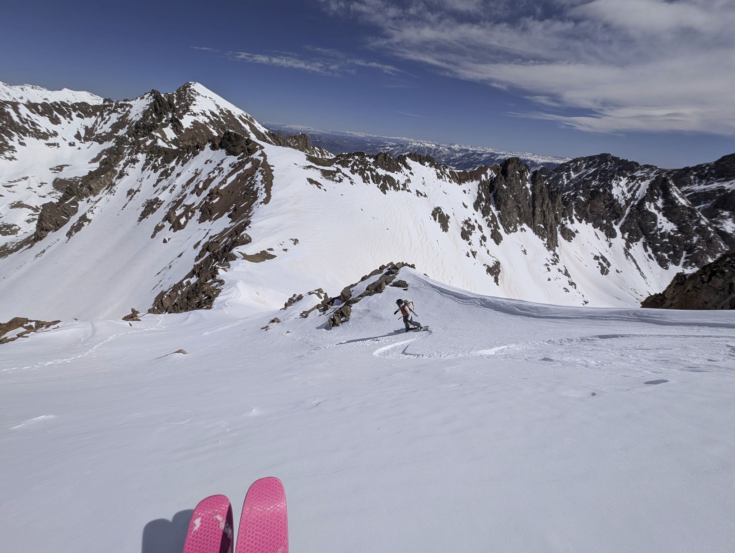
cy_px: 276
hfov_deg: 110.5
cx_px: 368
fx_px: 255
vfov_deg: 94.6
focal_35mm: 12
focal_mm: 2.23
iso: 55
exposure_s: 1/7634
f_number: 1.95
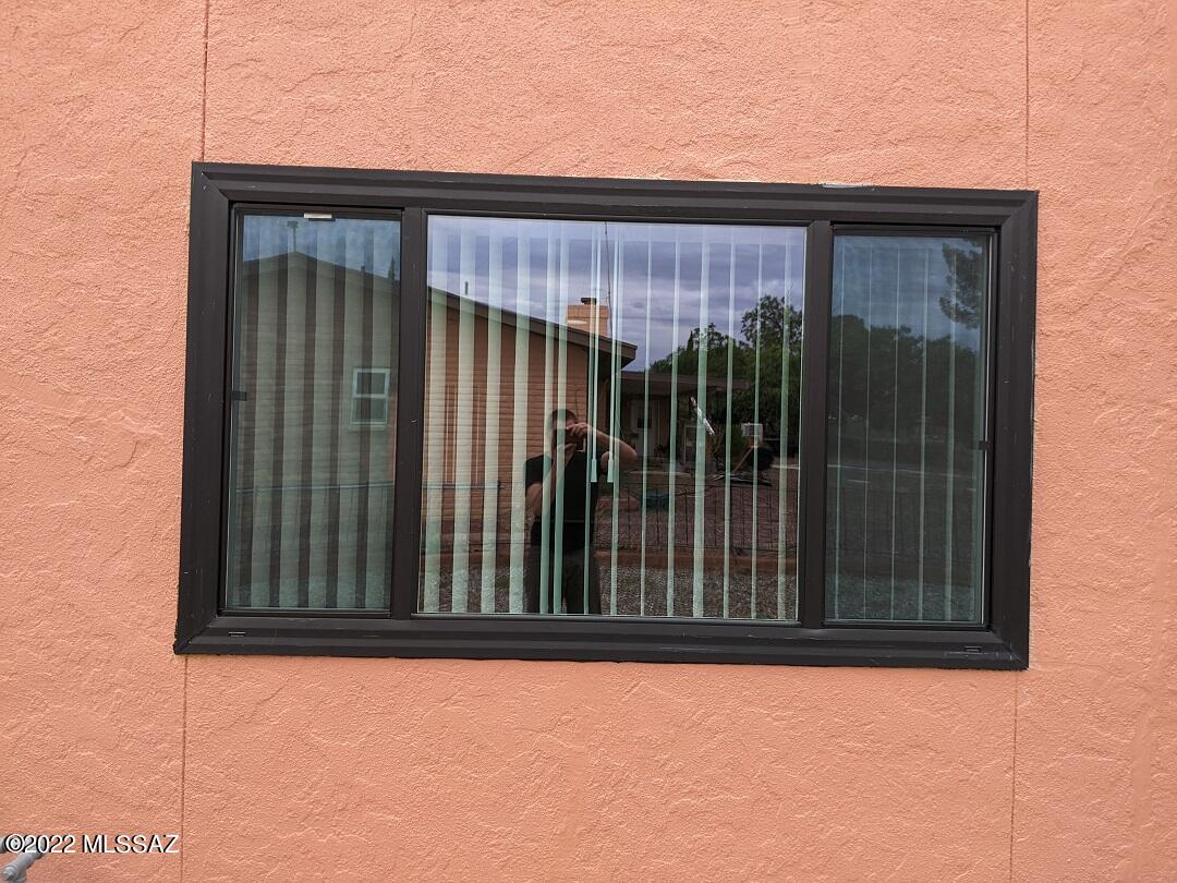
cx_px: 588
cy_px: 442
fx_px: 918
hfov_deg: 65.3
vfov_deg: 51.4
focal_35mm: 27
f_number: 1.8
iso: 86
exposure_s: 1/59.9
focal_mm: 4.44
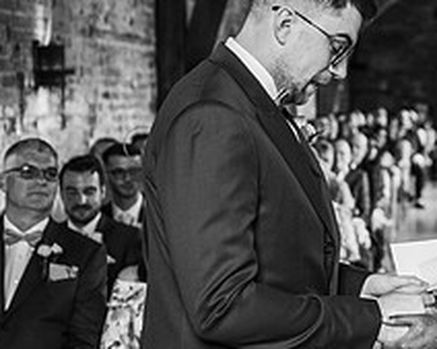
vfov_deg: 17.0
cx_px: 472
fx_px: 1162
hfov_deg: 20.4
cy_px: 153
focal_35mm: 90
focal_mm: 35
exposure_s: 1/200
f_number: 2.2
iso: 720
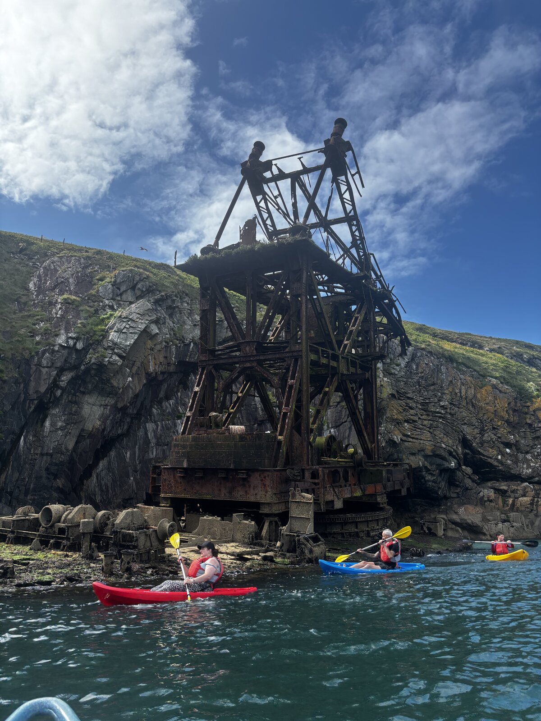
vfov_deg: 67.3
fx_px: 542
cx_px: 270
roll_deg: +2.1
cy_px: 360
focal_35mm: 26
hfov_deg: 53.1
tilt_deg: +18.9
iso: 50
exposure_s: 1/2451
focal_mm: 5.96
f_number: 1.6
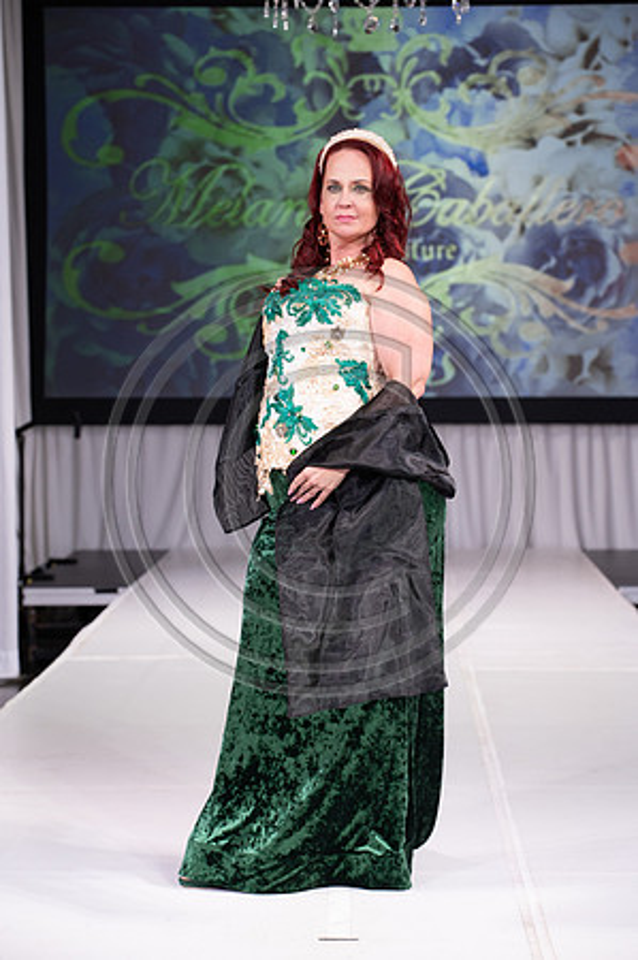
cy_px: 480
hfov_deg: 13.7
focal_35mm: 100
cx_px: 319
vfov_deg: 20.4
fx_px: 2664
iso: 2000
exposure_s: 1/400
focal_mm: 100
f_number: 5.6
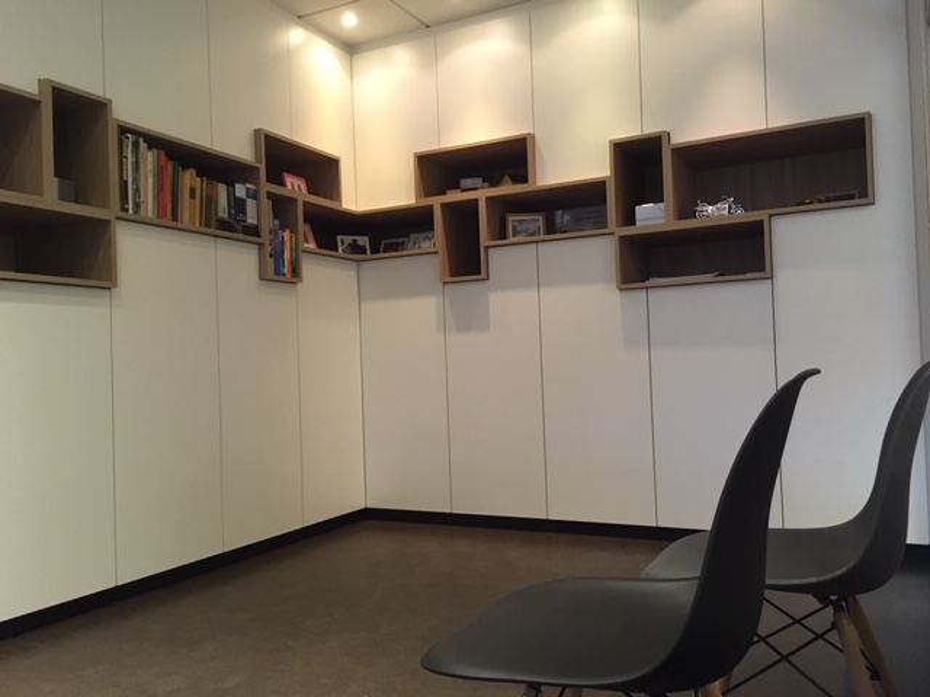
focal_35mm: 29
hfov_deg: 61.7
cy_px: 348
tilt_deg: +1.8
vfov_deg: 48.2
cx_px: 465
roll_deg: +2.3
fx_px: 779
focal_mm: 4.15
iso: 200
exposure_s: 1/25
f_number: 2.2
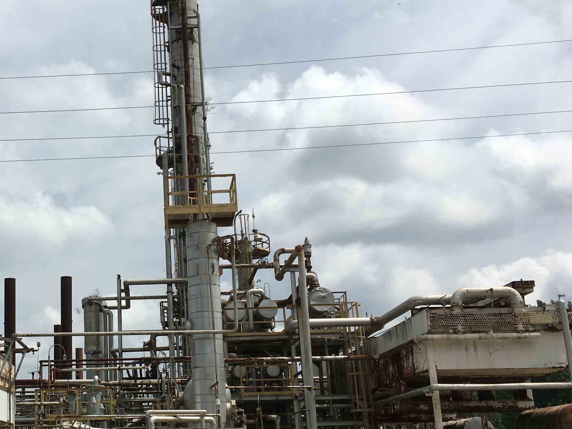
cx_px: 96
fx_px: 826
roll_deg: +0.9
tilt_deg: +13.8
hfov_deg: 36.6
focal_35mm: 50
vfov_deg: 29.0
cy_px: 268
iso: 25
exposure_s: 1/3497
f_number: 2.2
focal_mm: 4.15
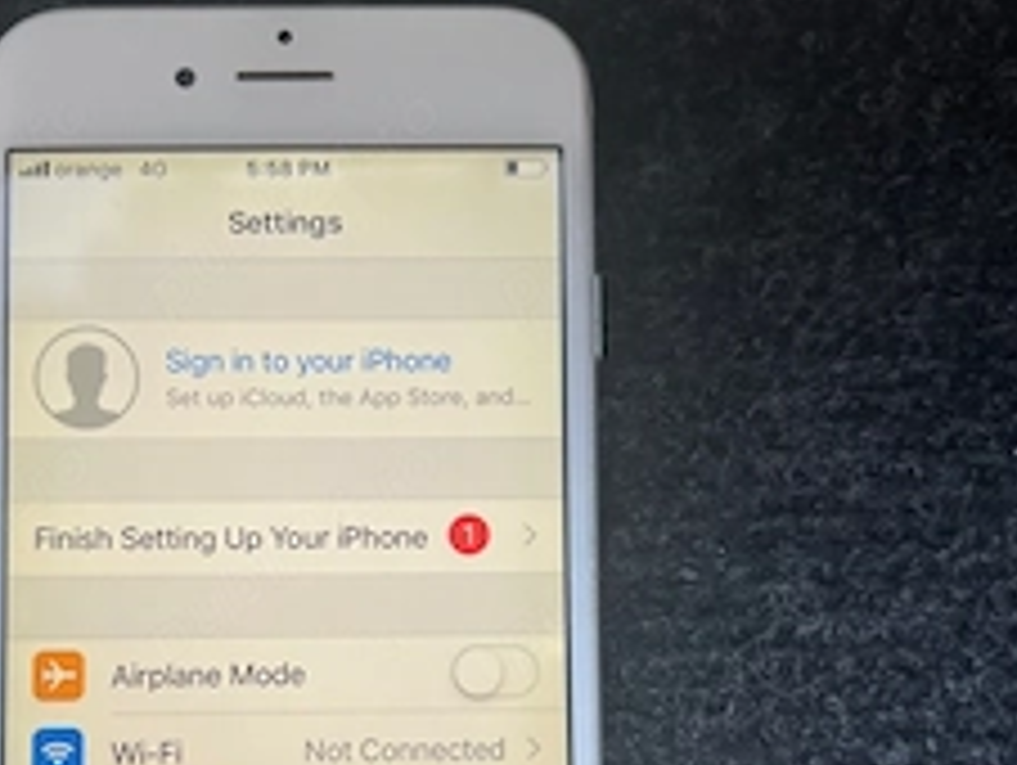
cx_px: 382
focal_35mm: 46
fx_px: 1353
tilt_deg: -85.6
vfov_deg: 30.8
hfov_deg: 40.9
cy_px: 608
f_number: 1.5
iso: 100
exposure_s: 1/121
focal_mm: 5.7
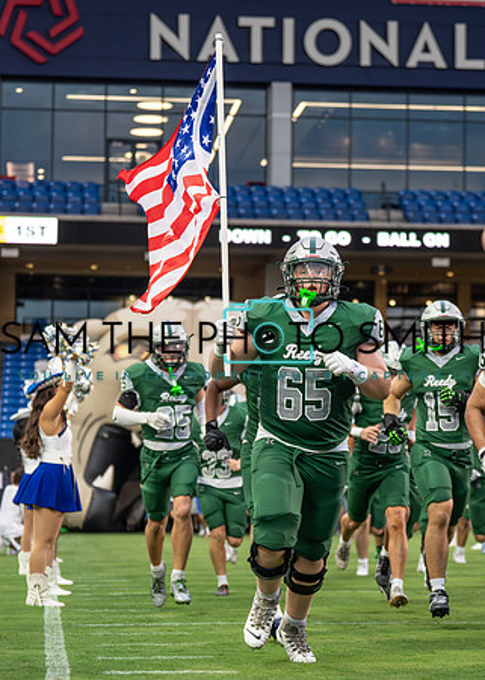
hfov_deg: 12.4
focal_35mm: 116
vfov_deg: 17.3
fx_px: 2230
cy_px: 341
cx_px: 322
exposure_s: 1/1250
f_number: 2.8
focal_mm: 70
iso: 1250
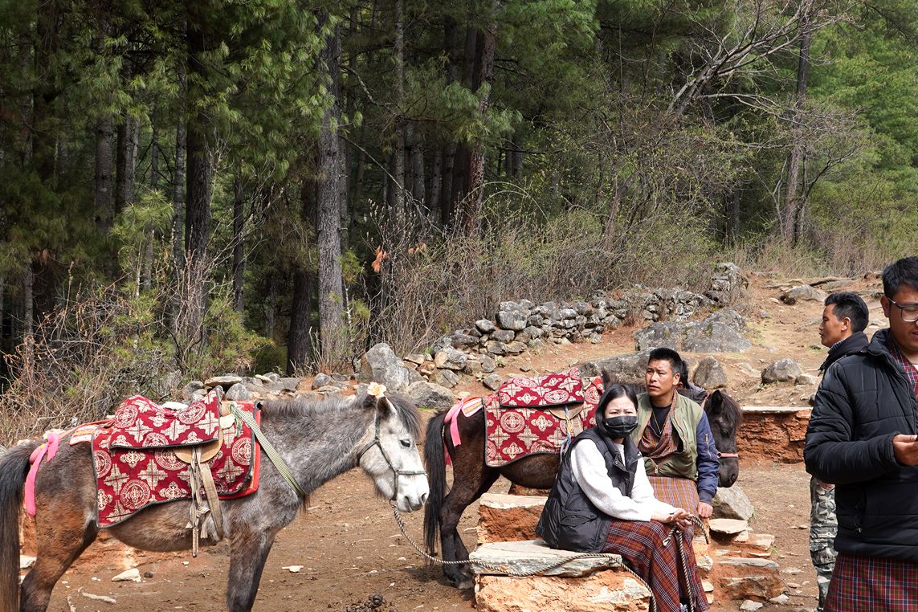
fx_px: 1071
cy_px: 443
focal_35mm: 42
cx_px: 598
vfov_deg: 31.4
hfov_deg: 45.8
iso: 100
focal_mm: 24
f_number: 10
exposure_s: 1/100
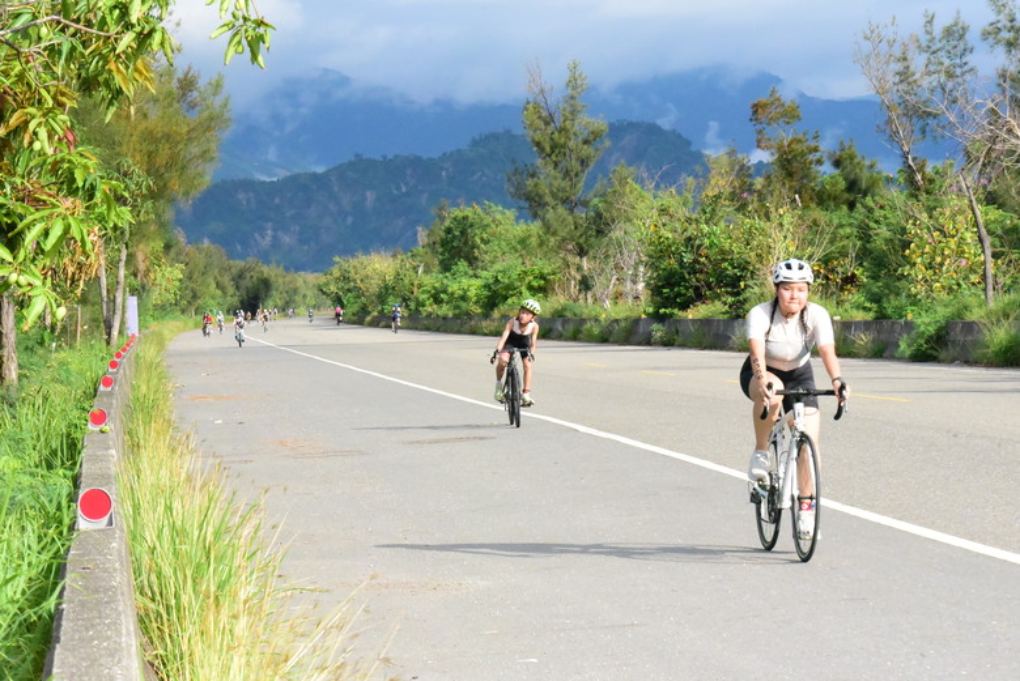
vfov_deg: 10.6
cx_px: 510
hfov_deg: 15.8
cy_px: 340
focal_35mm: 130
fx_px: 3685
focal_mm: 130
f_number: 18
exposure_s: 1/4000
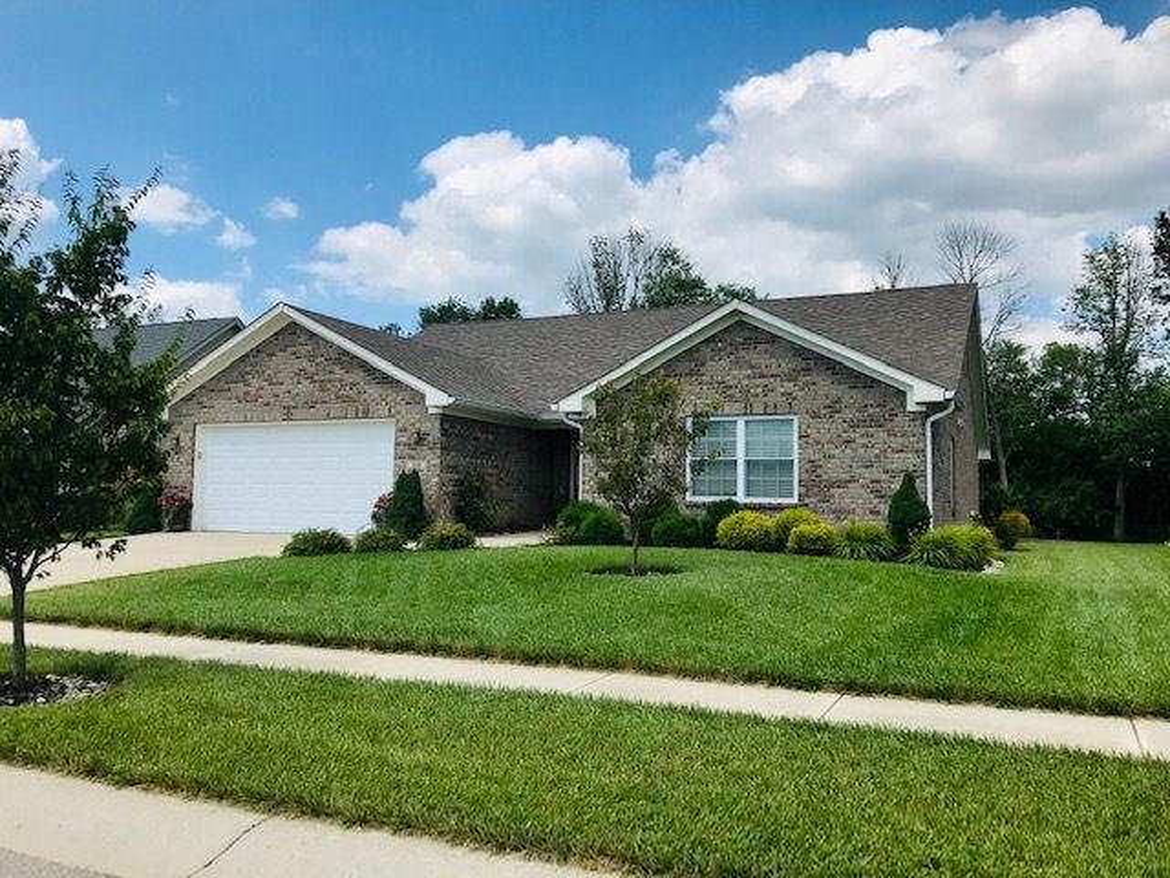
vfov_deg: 49.7
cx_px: 585
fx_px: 946
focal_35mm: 28
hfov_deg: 63.4
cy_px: 439
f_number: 1.8
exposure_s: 1/2907
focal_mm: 3.99
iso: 20
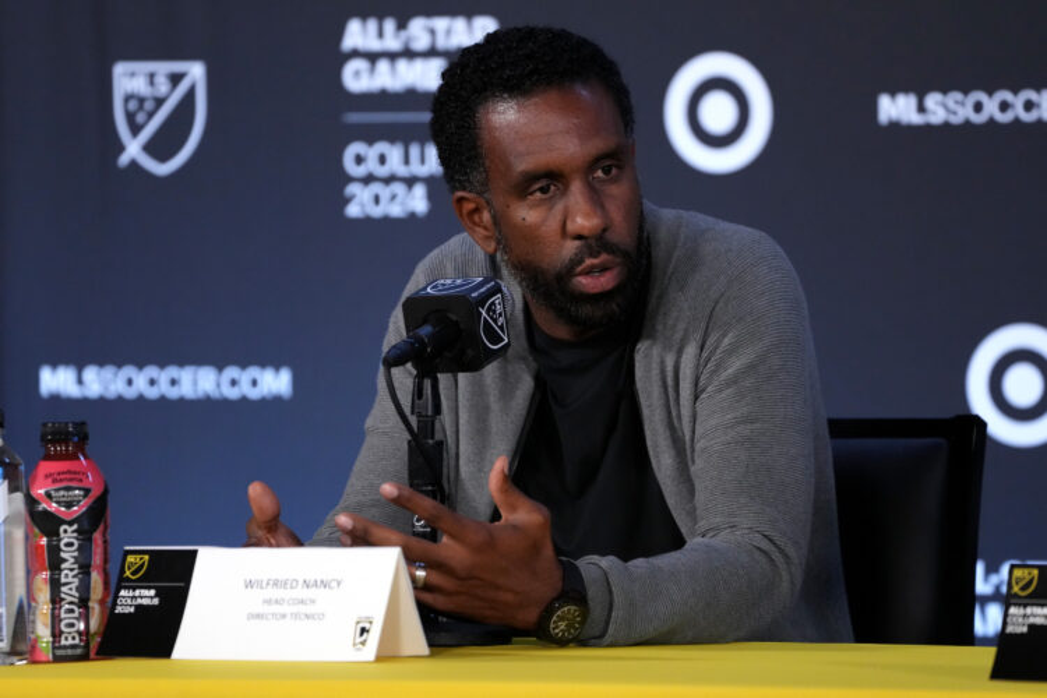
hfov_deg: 7.7
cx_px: 524
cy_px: 349
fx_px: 7794
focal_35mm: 268
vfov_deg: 5.1
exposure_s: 1/200
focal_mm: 268
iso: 4000
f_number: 5.6
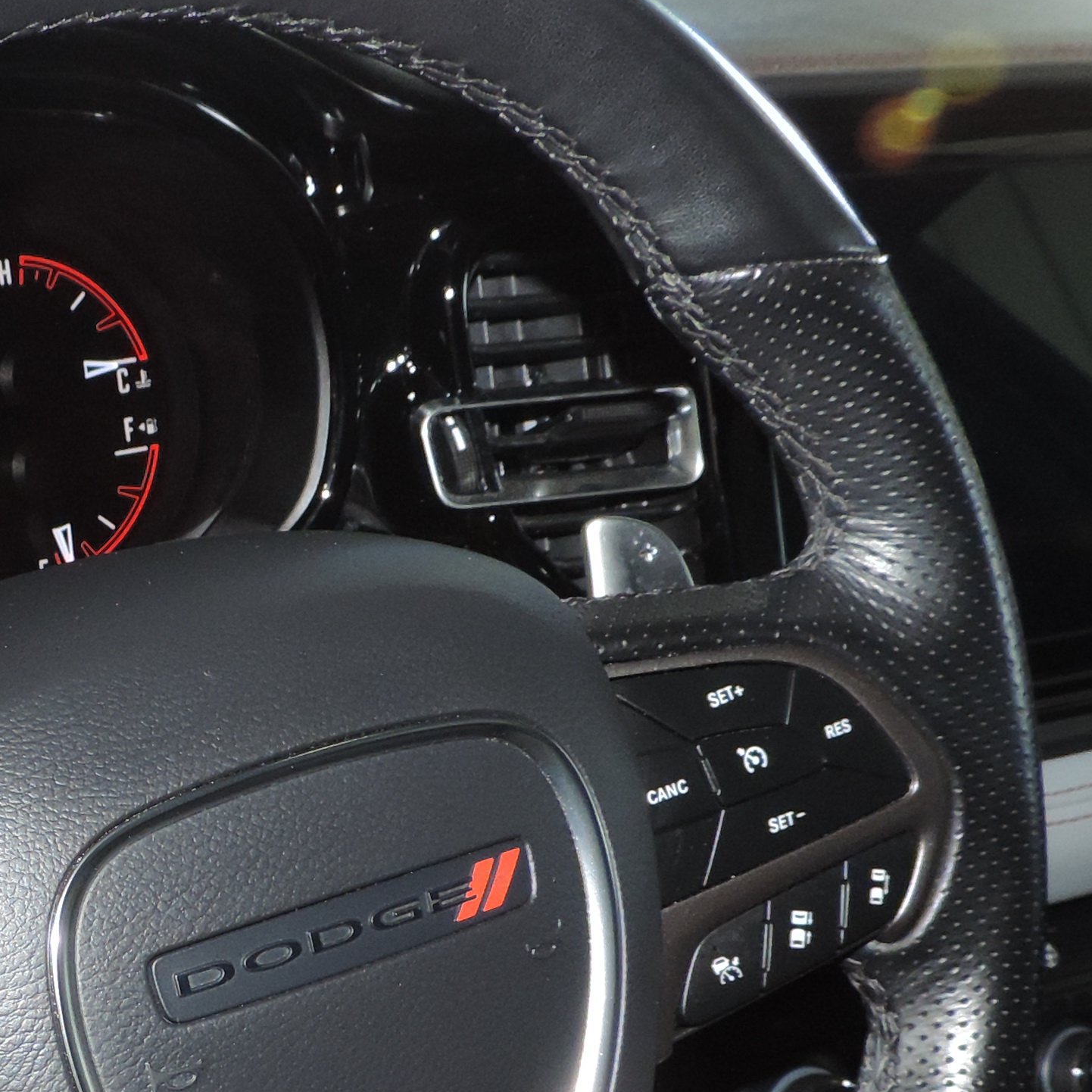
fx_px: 2570
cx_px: 109
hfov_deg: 23.4
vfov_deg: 23.7
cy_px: 860
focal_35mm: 72
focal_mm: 4.3
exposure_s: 1/30
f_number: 3
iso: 200
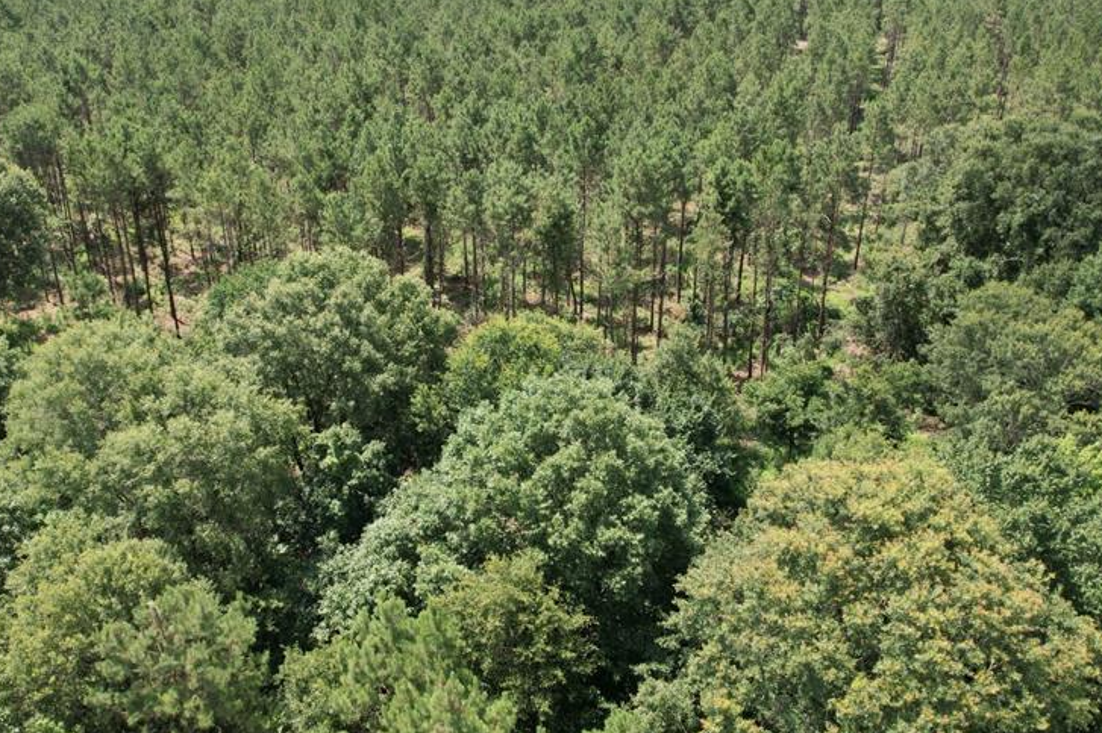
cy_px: 356
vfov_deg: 42.3
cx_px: 493
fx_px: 948
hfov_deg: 60.2
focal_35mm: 31
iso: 140
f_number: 2.8
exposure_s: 1/1000
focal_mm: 8.38
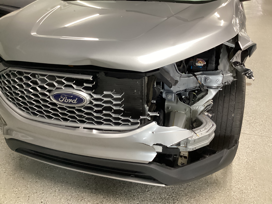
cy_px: 102
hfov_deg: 58.4
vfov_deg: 45.4
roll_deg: +1.1
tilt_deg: -29.4
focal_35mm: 31
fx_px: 244
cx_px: 136
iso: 320
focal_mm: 3.3
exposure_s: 1/50
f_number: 2.4
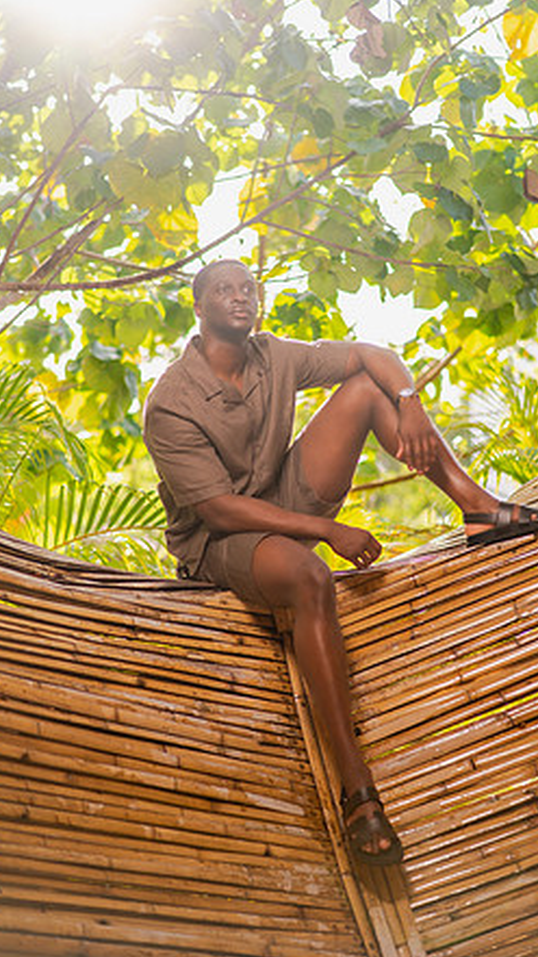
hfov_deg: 19.4
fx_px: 1573
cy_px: 484
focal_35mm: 62
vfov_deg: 33.8
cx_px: 276
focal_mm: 58
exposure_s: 1/1600
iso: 125
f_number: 1.4
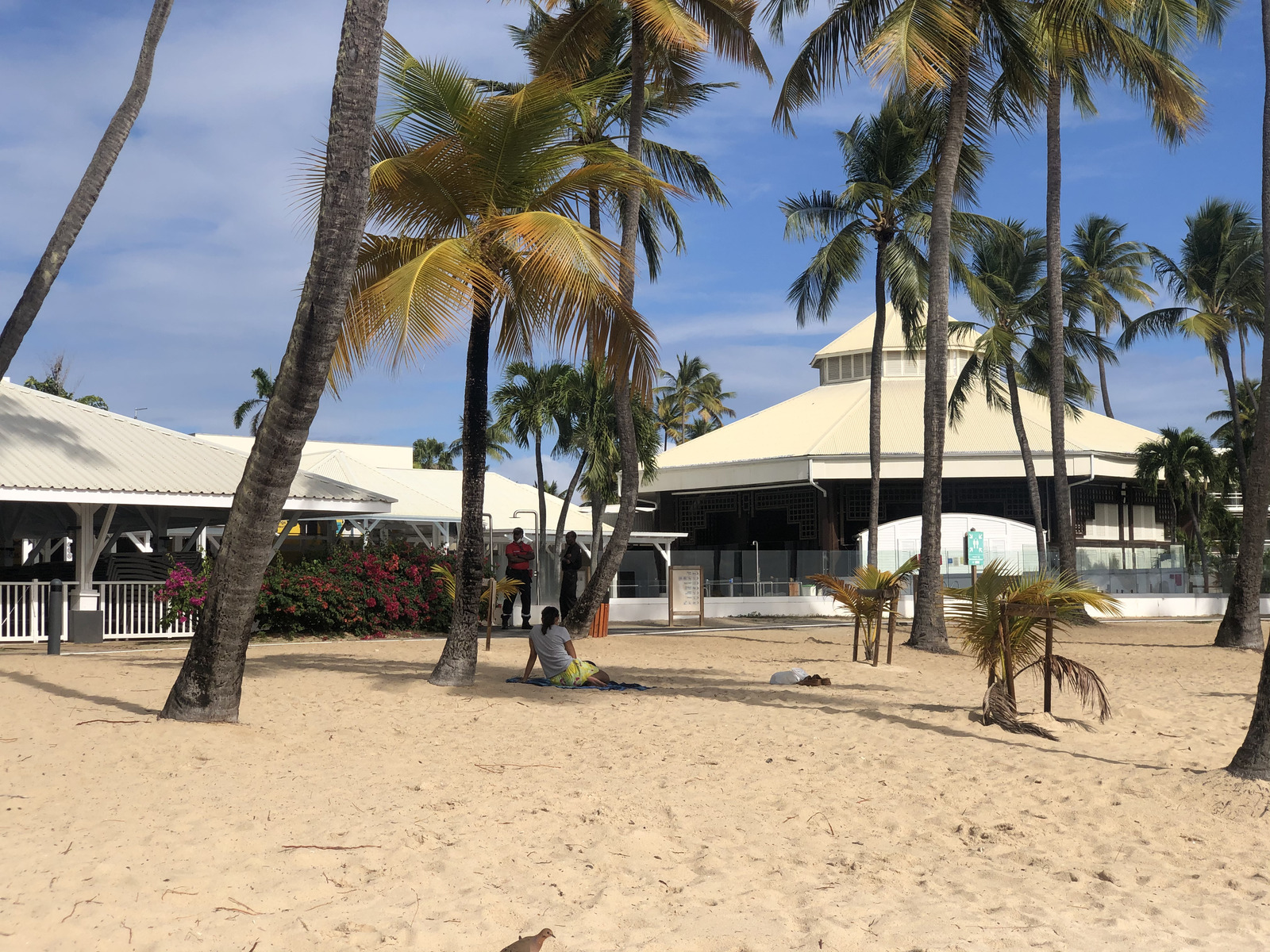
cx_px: 635
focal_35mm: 52
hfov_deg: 36.8
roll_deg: +1.3
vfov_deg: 28.0
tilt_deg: +3.7
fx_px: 1908
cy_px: 476
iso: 16
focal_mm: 6
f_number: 2.4
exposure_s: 1/2088
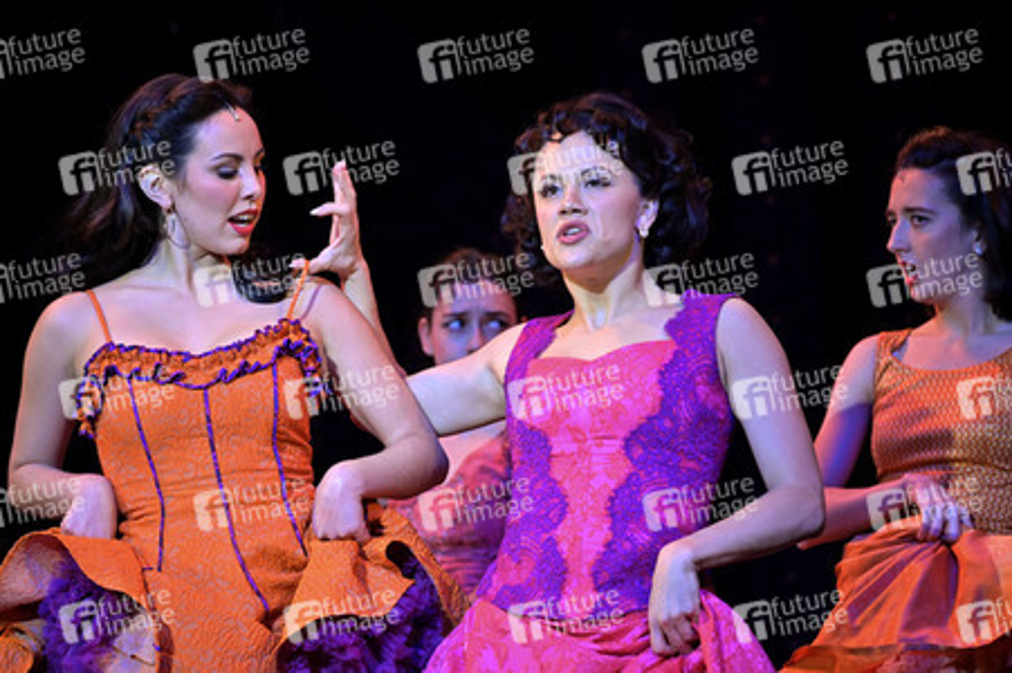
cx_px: 506
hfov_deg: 8.6
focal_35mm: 240
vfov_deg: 5.7
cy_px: 336
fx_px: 6742
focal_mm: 240
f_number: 5.6
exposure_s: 1/100
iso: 640
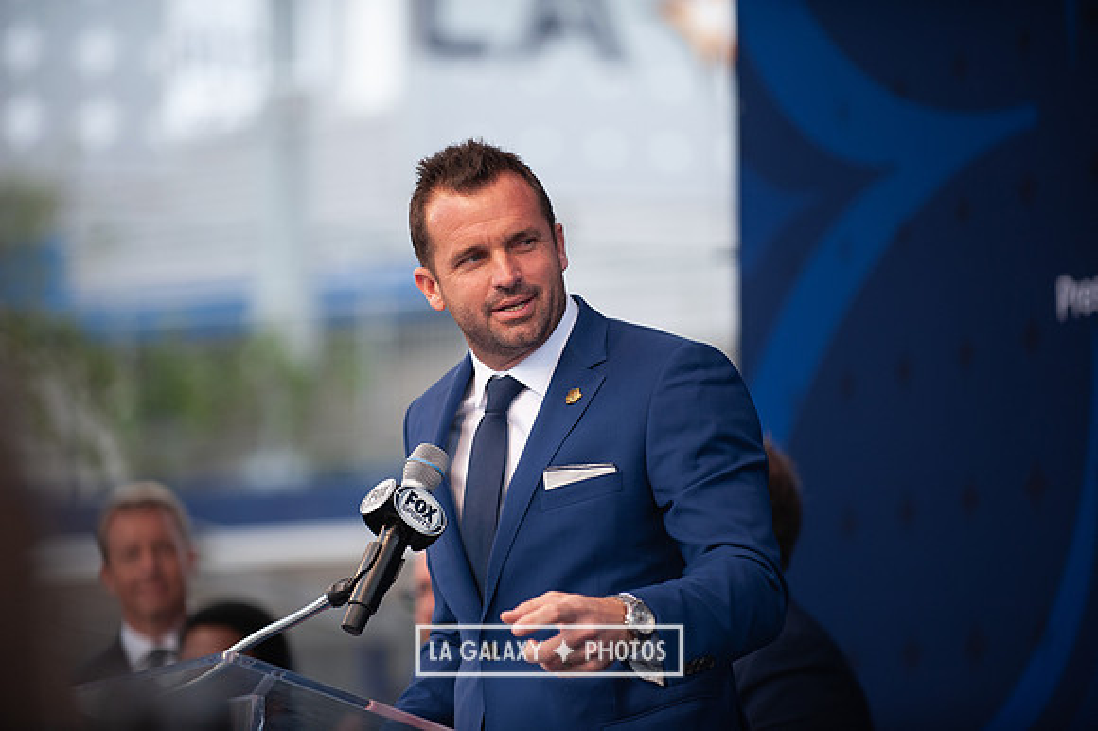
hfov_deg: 10.8
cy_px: 366
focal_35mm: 190
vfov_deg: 7.2
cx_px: 549
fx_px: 5791
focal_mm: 190
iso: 400
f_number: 2.8
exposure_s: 1/1250
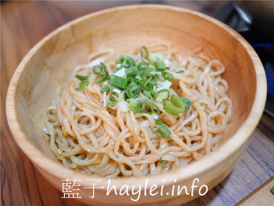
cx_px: 137
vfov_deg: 46.8
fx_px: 237
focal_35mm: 30
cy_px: 103
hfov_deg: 60.0
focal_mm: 15
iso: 2500
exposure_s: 1/60
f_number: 1.7
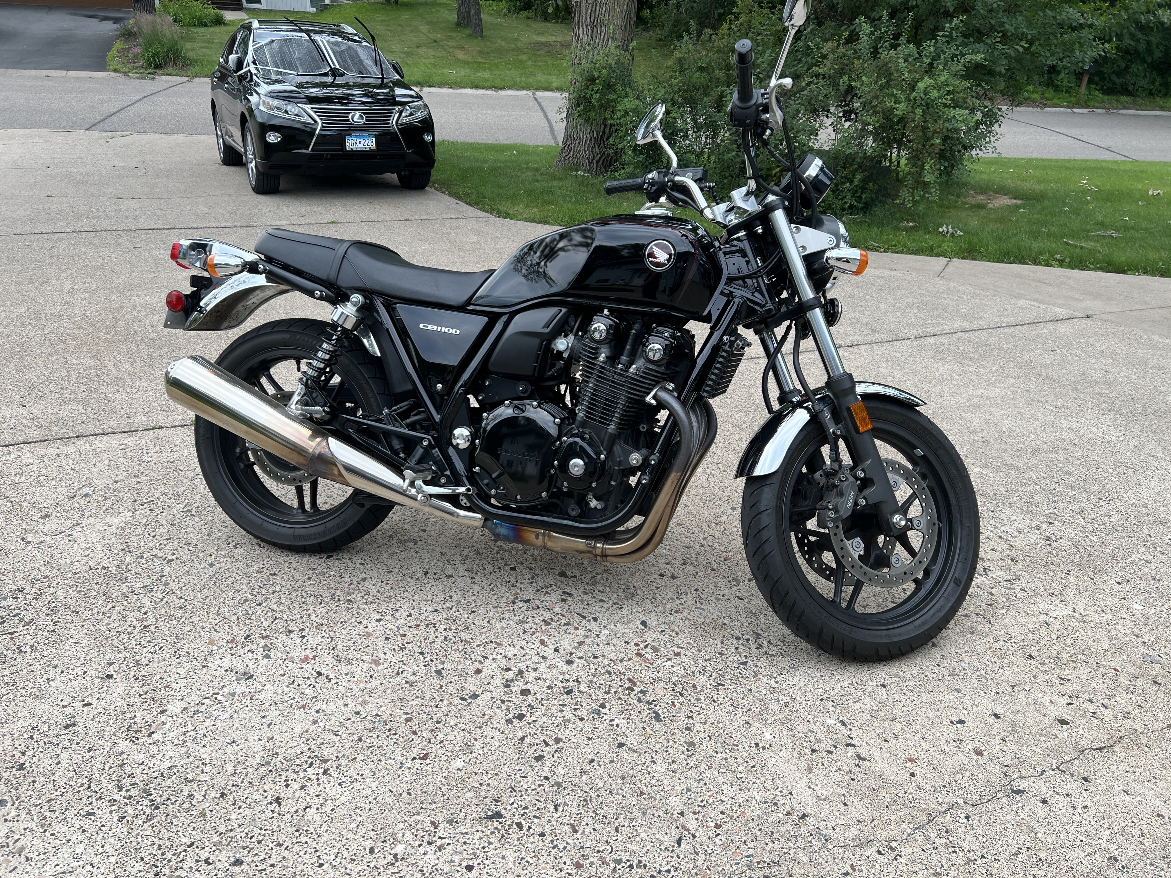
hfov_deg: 67.3
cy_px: 439
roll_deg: -3.8
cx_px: 586
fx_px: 880
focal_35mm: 26
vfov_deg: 53.1
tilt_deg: -27.8
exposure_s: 1/196
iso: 40
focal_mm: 5.7
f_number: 1.5
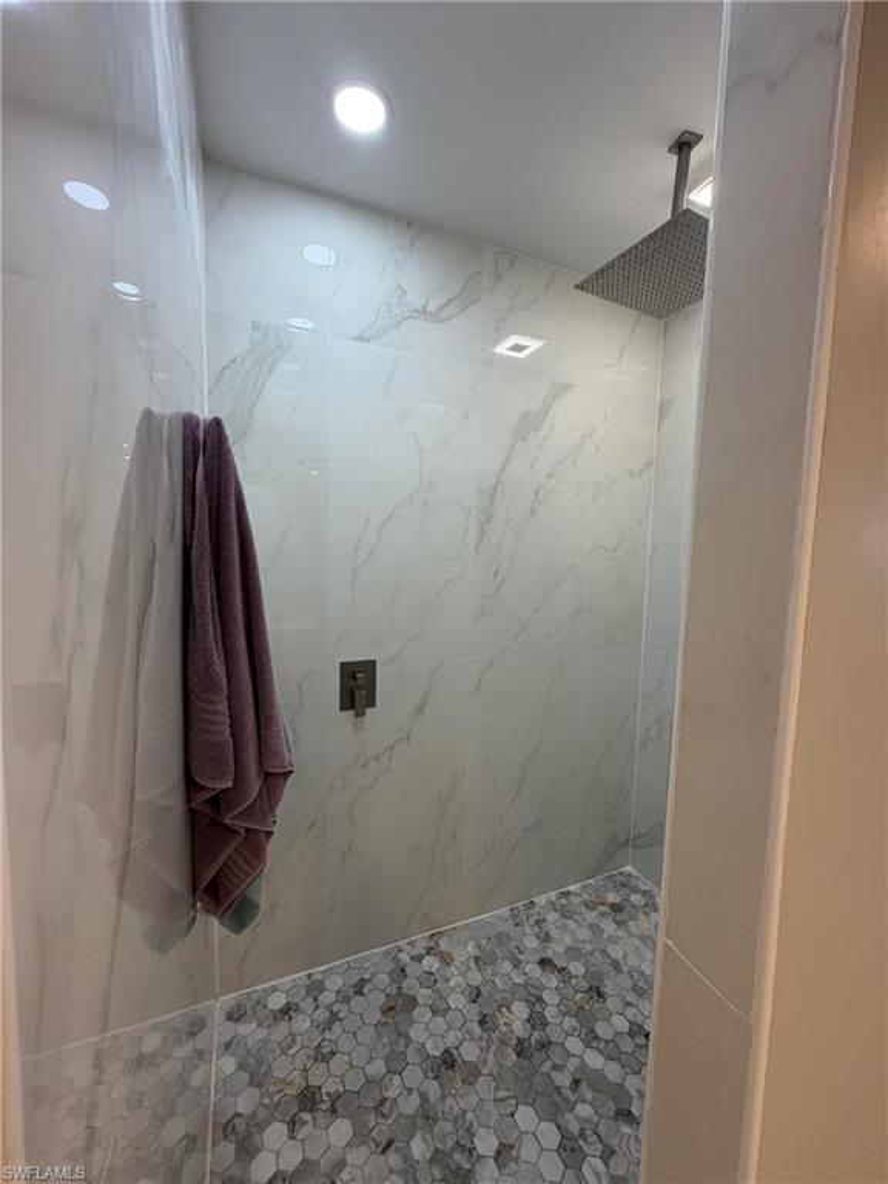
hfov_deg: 85.7
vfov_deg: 102.1
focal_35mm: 14
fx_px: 479
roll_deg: -0.8
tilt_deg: -1.7
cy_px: 592
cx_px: 444
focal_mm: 2.22
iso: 160
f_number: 2.2
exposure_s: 1/120
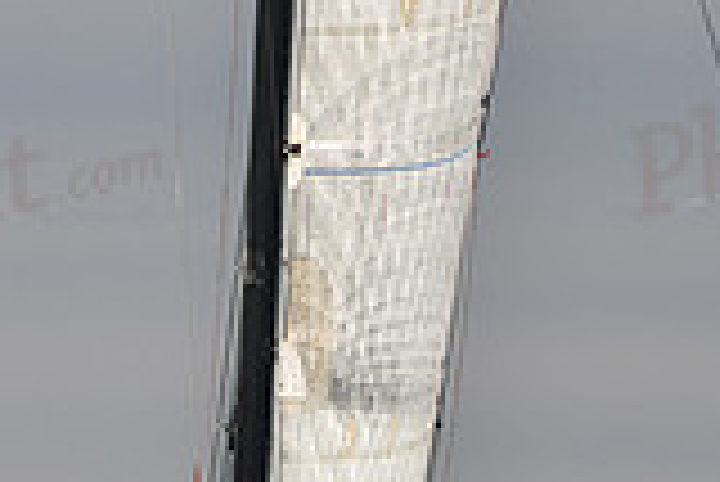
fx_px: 14533
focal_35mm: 726
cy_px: 813
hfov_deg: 2.8
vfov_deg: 1.9
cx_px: 400
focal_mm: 200
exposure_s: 1/1000
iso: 250
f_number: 5
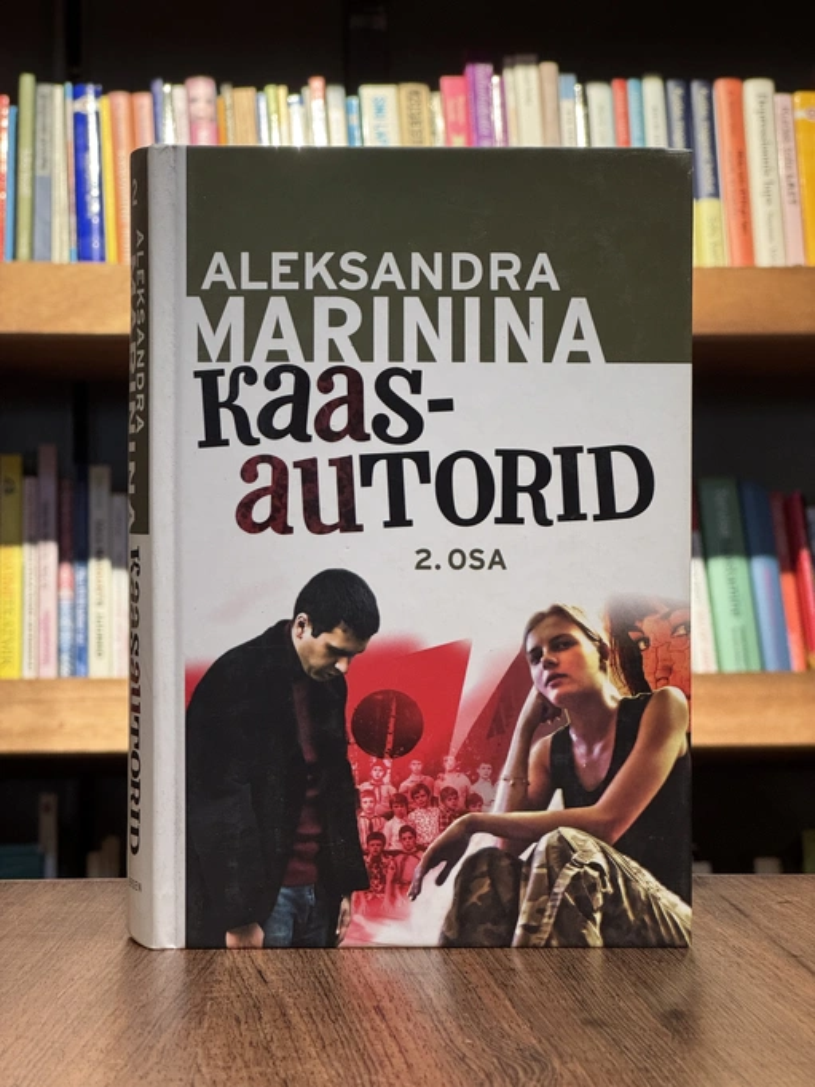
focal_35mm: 77
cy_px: 544
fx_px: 2416
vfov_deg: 25.3
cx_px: 408
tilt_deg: +0.6
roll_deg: -0.8
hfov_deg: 19.1
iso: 250
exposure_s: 1/60
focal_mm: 9
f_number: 2.8
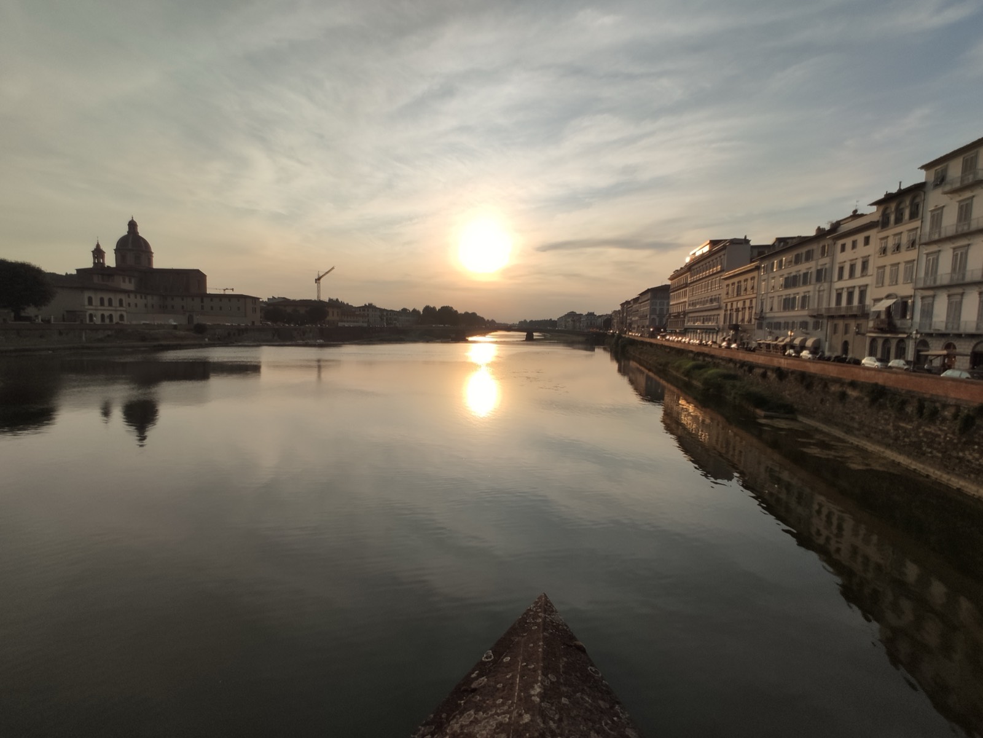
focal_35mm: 13
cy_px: 369
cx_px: 492
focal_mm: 2.25
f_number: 2.2
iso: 100
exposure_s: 1/1955
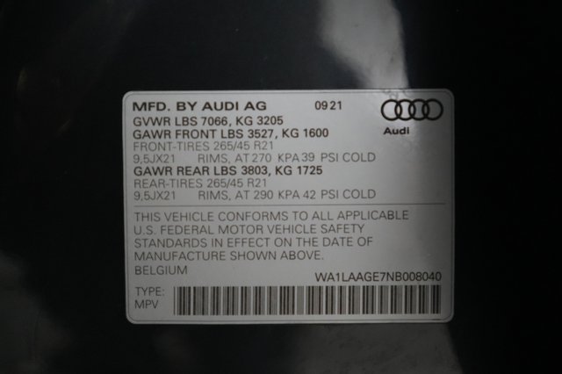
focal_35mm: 27
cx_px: 281
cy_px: 187
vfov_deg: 47.9
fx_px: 421
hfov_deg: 67.4
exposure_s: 1/160
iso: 6400
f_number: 2.8
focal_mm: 27
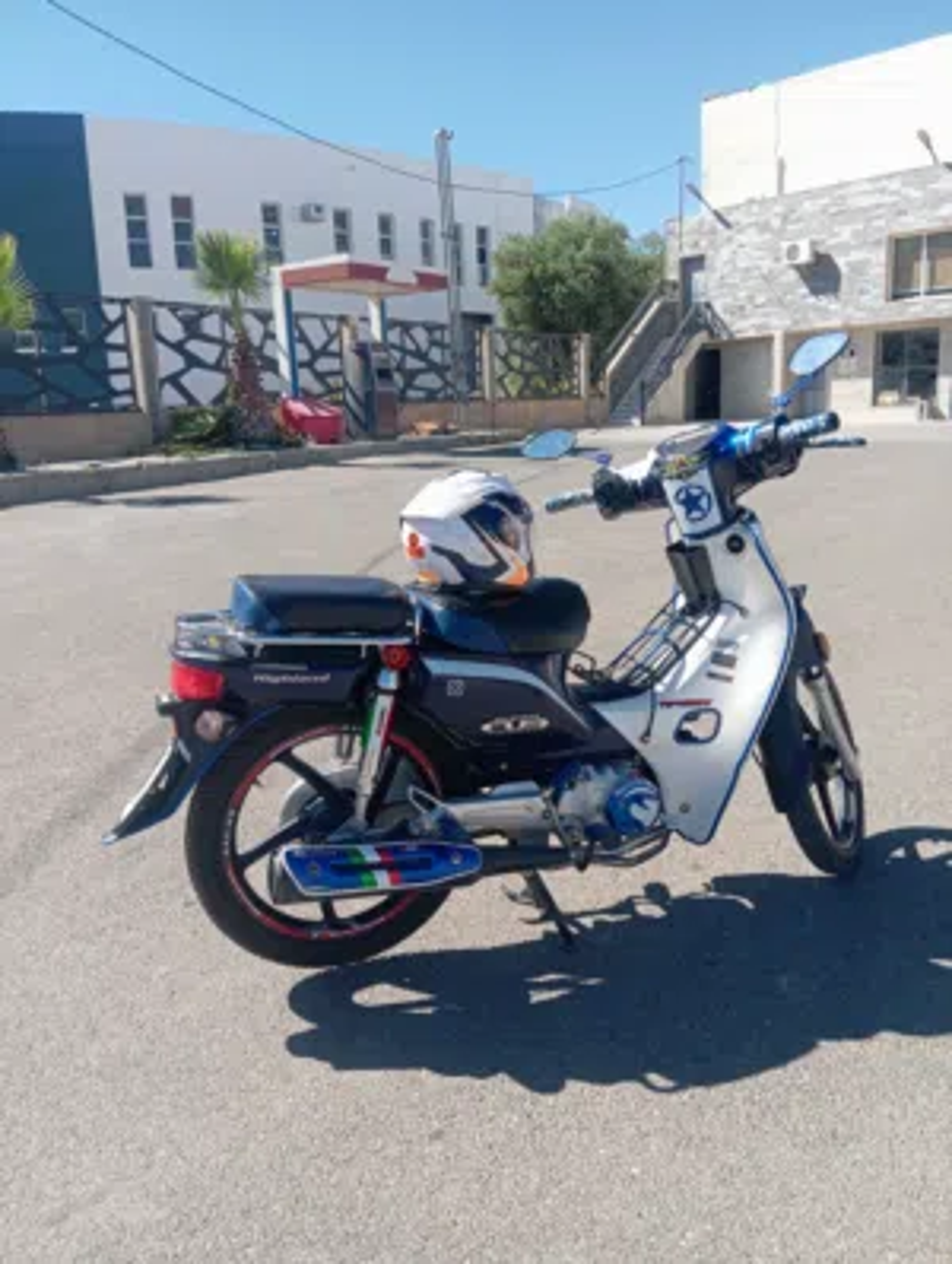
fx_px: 1023
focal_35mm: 28
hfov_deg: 49.9
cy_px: 632
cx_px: 476
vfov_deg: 63.4
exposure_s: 1/440
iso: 55
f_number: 1.8
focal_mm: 4.22
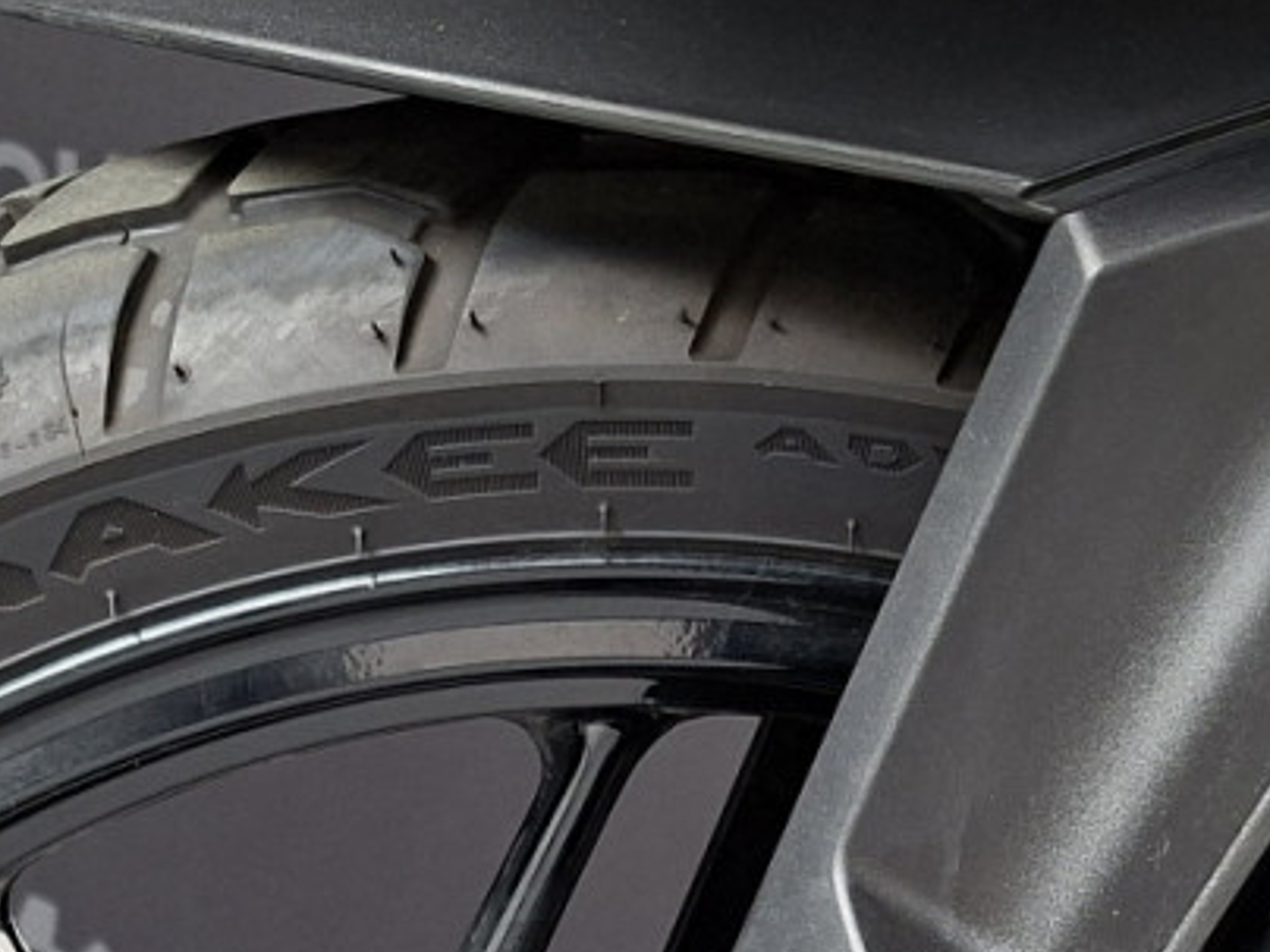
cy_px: 1675
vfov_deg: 14.4
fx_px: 3339
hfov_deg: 21.5
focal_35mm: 91
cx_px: 550
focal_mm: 5.54
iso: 160
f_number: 1.8
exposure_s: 1/120
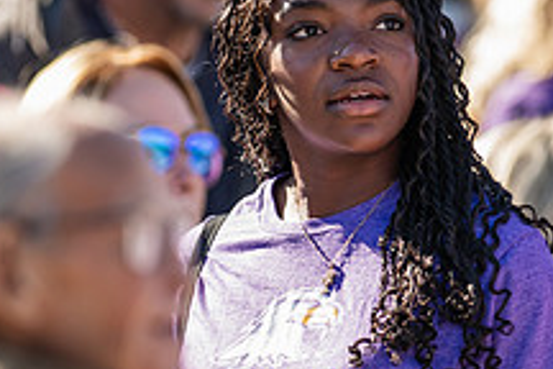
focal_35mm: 806
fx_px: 12380
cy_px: 227
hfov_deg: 2.6
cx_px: 379
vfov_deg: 1.7
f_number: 3.2
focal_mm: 300
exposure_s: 1/500
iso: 125
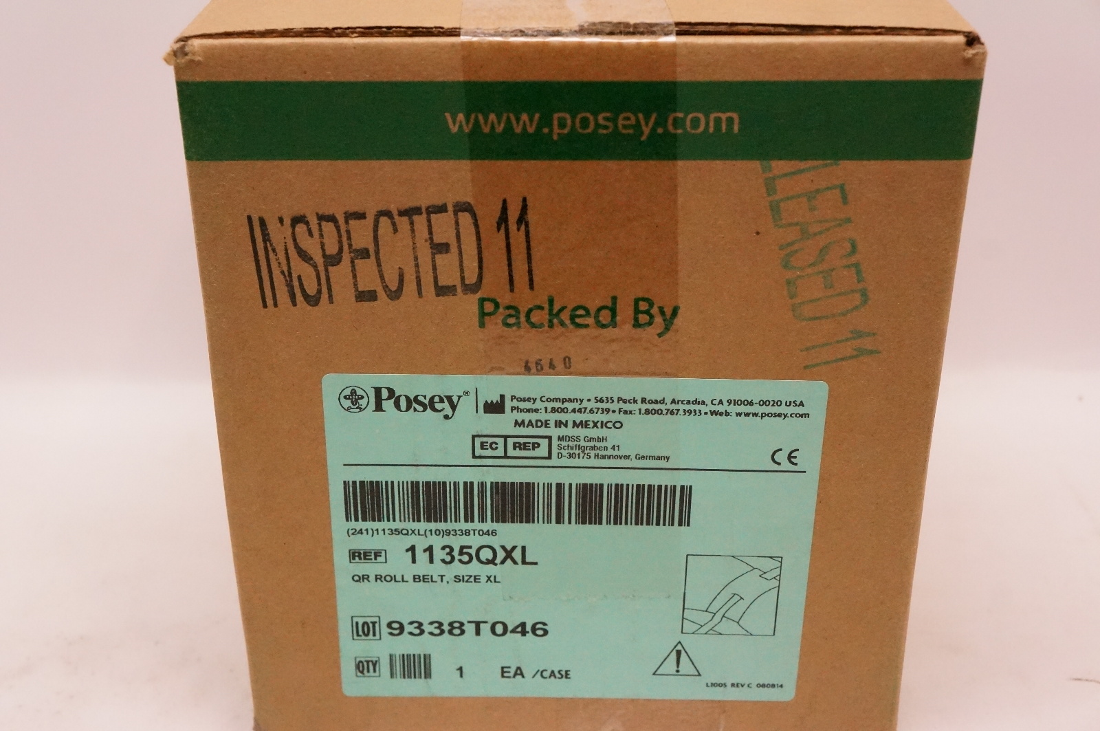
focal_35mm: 45
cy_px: 366
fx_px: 1373
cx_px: 550
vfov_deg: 29.8
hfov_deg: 43.6
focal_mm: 30
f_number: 7.1
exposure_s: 1/400
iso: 6400
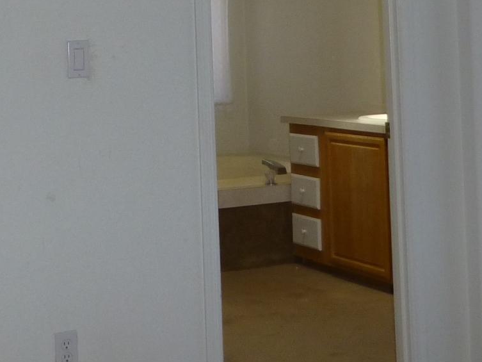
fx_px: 1184
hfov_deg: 23.0
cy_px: -60
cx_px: 228
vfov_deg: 16.7
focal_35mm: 85
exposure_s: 1/60
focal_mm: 4.3
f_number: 3.3
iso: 160
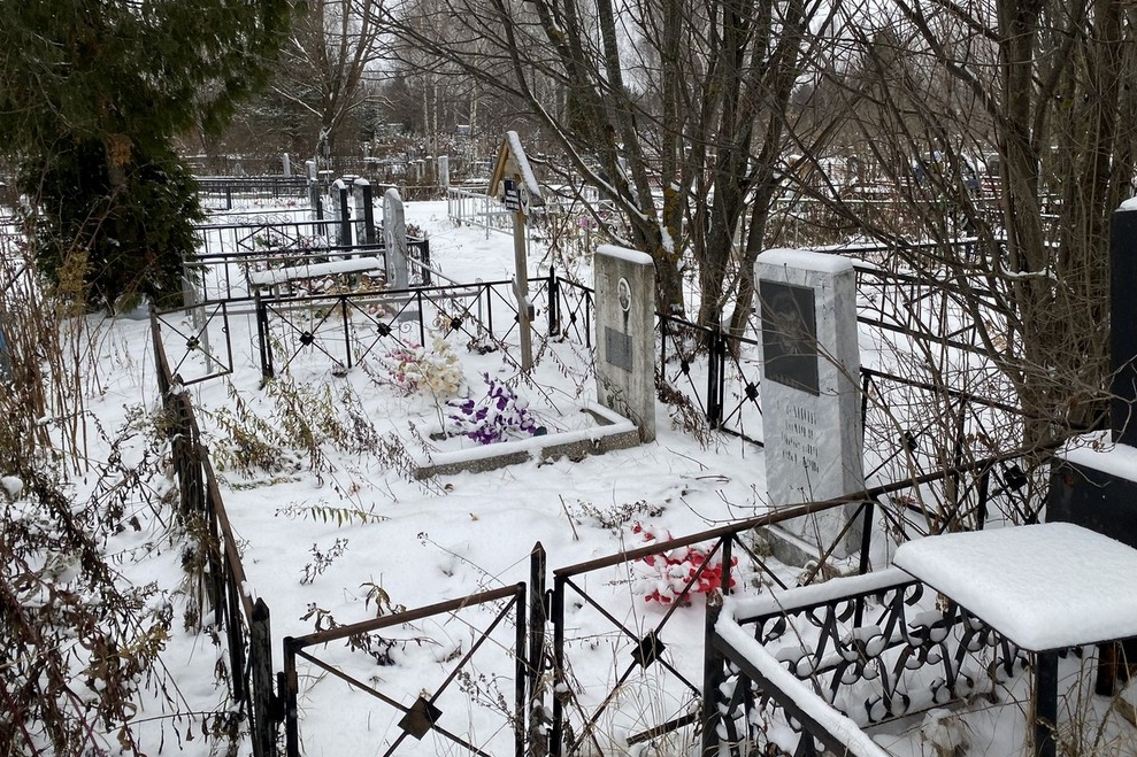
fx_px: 884
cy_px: 345
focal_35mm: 28
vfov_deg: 46.3
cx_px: 576
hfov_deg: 65.5
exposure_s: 1/319
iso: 32
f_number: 1.8
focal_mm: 4.25
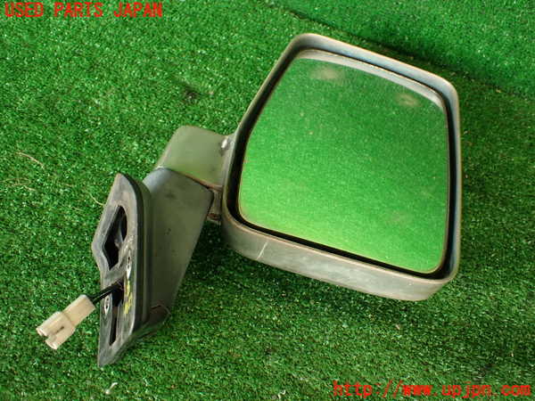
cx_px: 268
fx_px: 464
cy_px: 200
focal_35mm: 30
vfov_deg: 46.8
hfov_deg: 60.0
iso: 160
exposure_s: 1/60
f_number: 2.3
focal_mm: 5.4
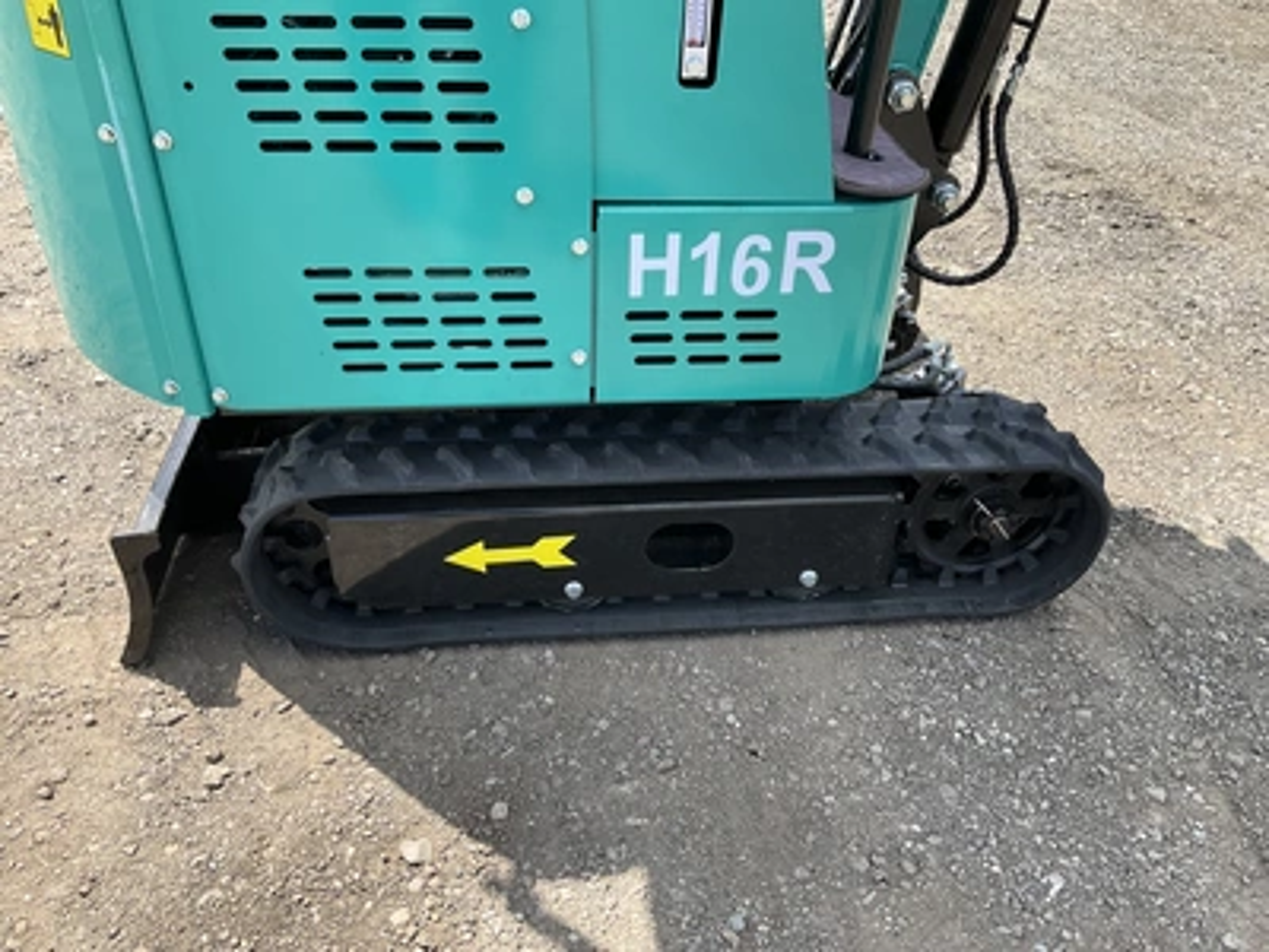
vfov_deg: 48.2
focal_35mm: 29
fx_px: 1063
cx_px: 634
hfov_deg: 61.7
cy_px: 476
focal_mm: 3
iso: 25
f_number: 1.8
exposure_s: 1/551
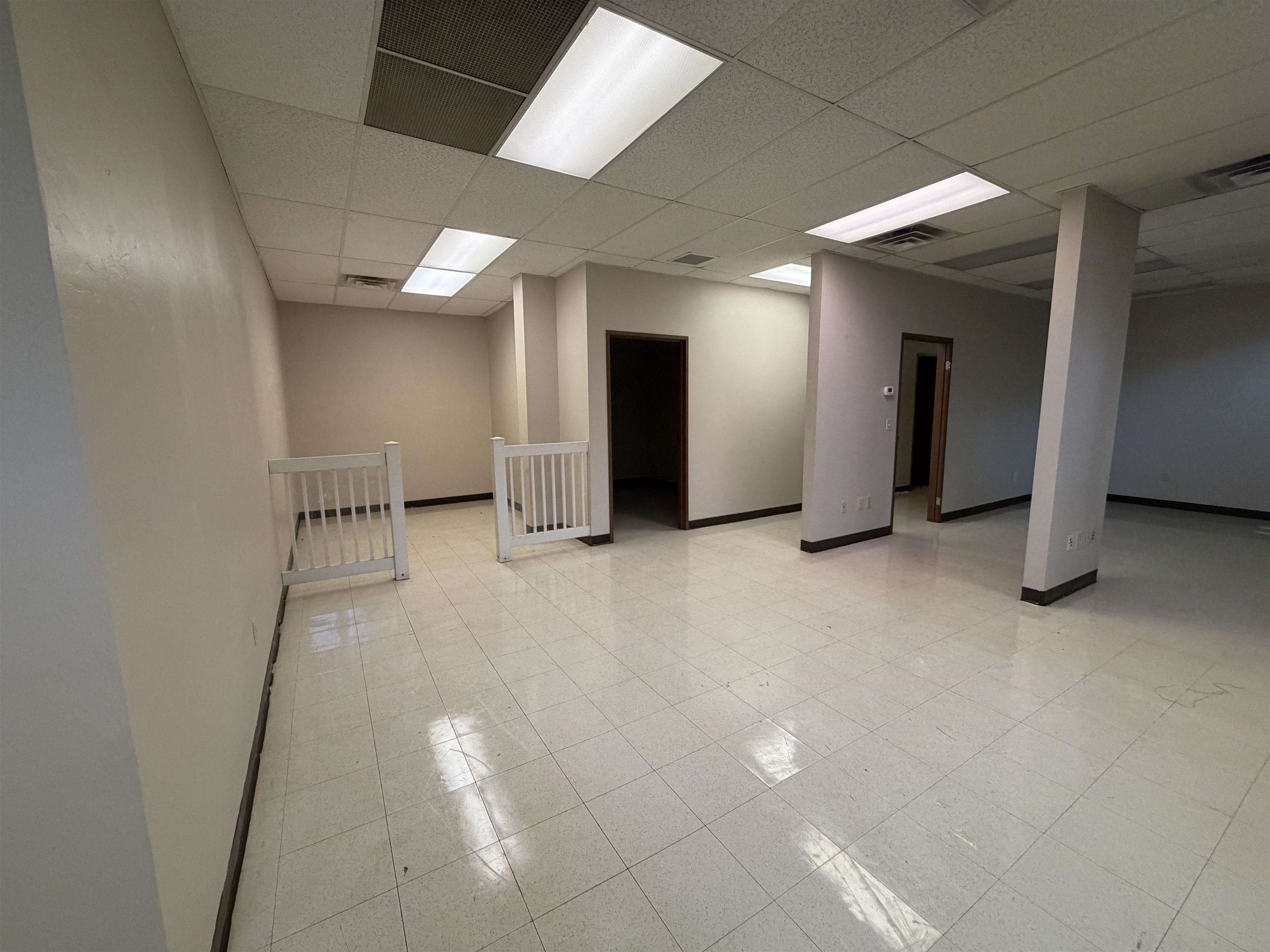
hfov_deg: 102.1
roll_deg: +1.8
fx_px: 514
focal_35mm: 14
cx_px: 635
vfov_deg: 85.7
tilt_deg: -7.6
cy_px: 476
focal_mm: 2.22
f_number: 2.2
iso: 320
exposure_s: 1/120
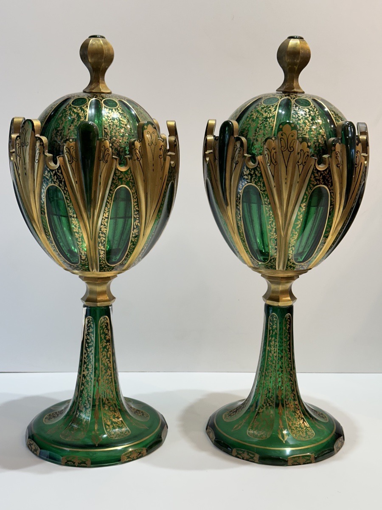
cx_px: 191
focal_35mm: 48
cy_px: 255
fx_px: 706
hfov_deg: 30.3
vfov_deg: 39.7
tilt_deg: -10.8
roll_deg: -1.4
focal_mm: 6.86
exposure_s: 1/100
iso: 80
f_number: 1.78
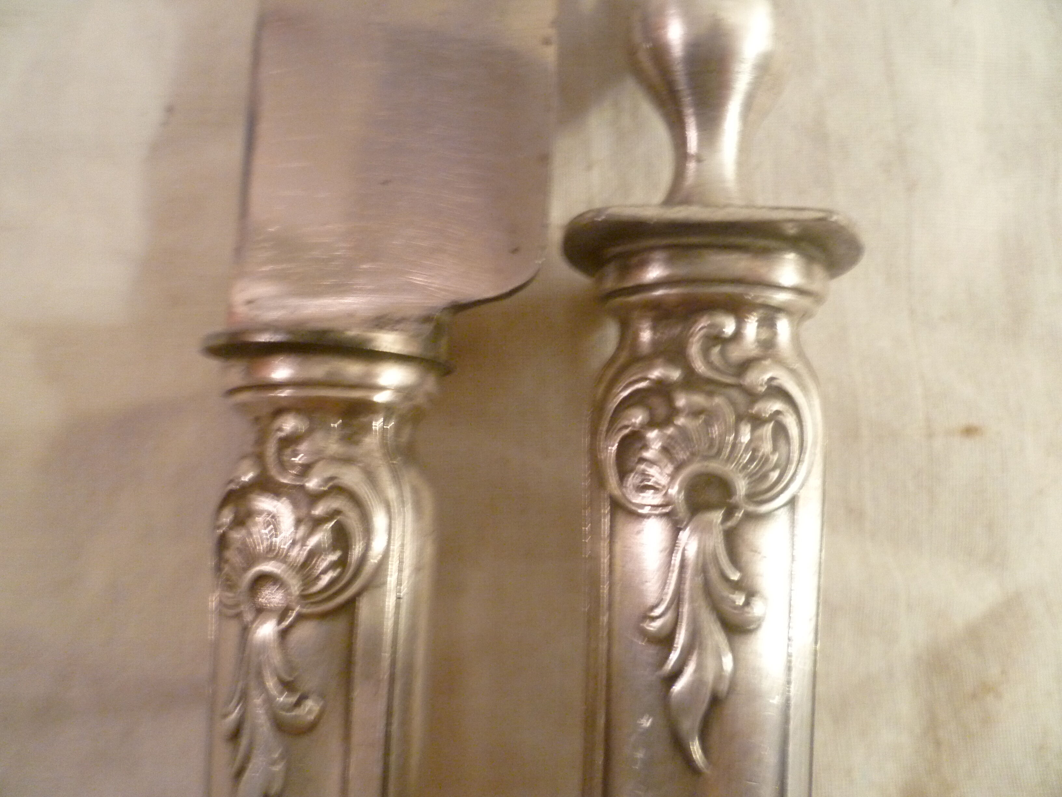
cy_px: 398
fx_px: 859
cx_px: 531
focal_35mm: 28
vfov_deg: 49.7
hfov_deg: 63.4
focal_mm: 5
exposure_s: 1/5
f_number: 2.8
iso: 400
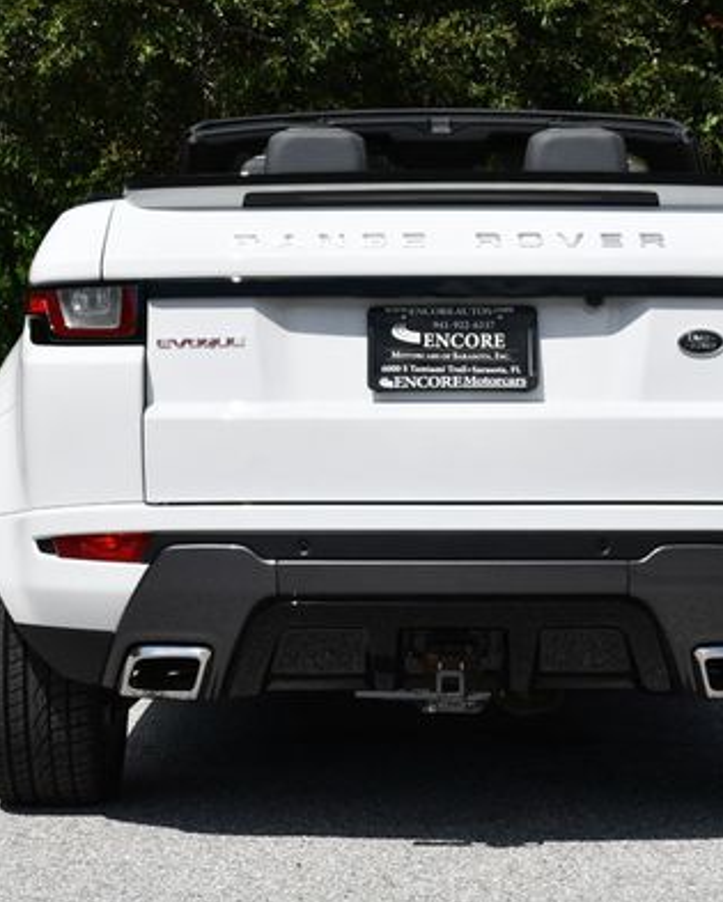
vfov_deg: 17.9
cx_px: 399
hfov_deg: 14.4
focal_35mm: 107
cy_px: 427
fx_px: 2859
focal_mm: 35
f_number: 10
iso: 100
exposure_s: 1/400
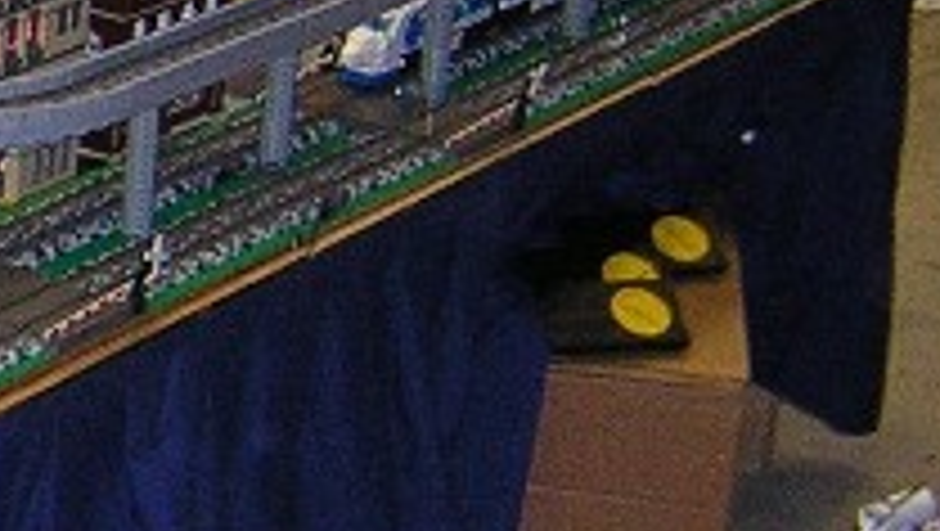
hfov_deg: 13.5
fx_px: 3742
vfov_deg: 8.1
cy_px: 63
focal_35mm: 150
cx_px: -477
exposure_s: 1/60.1
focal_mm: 4.7
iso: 400
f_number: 2.6
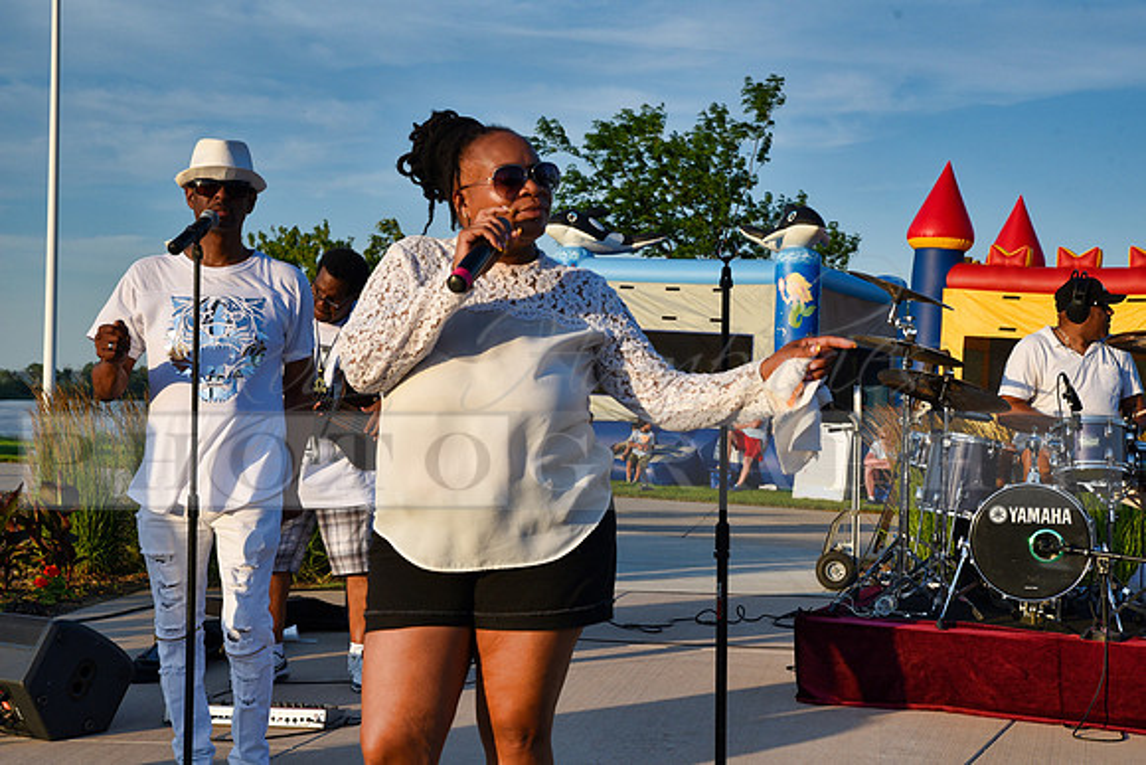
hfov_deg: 36.2
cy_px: 382
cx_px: 573
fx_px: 1751
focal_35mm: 55
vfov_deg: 24.6
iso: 200
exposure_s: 1/320
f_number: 9
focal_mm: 55
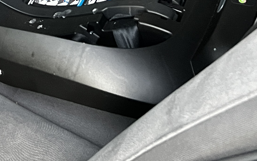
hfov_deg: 19.9
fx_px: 708
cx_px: -7
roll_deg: +9.3
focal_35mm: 101
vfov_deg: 12.0
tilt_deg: -33.9
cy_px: -126
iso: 640
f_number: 1.5
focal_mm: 5.7
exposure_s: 1/40
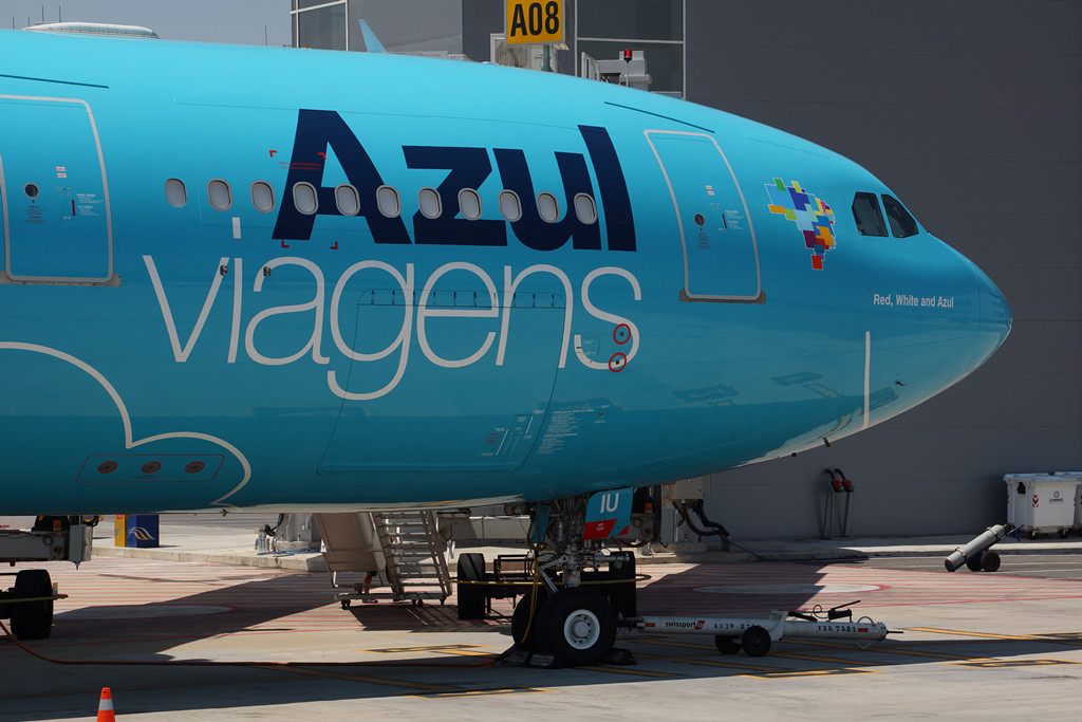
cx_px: 541
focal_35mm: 128
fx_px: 3832
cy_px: 361
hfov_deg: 16.1
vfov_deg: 10.8
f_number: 8
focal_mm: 85
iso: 100
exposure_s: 1/640
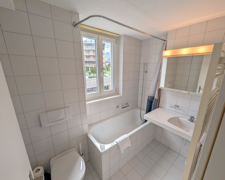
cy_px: 93
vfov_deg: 92.2
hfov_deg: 104.8
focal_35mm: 13
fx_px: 87
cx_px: 118
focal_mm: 2.02
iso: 51
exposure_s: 1/430
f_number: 1.7
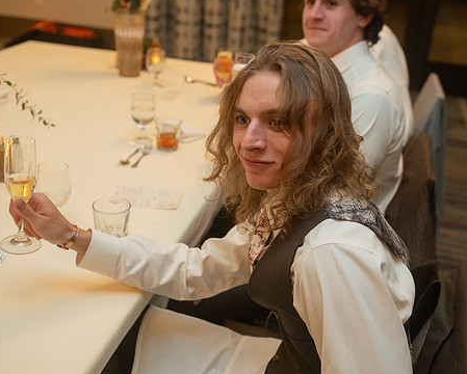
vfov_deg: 32.8
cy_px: 187
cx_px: 254
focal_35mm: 46
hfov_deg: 40.3
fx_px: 636
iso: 3200
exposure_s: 1/200
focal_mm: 38
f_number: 4
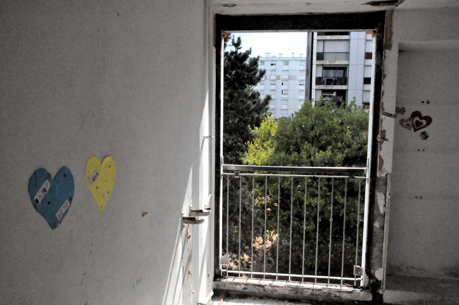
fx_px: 382
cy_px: 152
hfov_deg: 62.0
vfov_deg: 43.5
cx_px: 230
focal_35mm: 30
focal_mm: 20
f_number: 25
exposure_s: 1/800
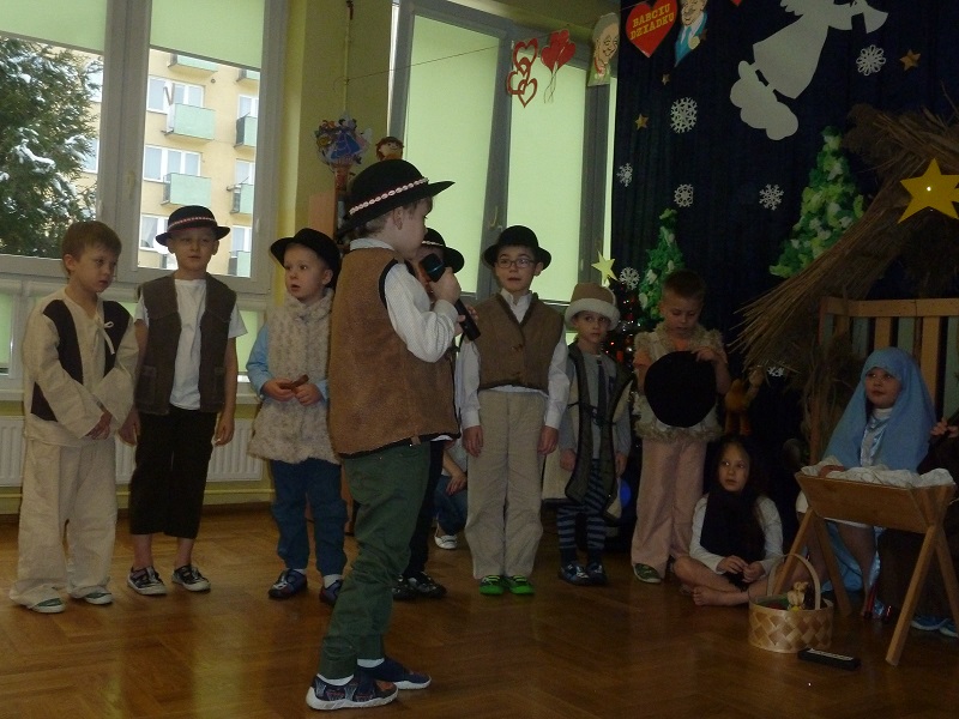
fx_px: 970
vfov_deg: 40.7
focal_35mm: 35
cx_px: 480
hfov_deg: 52.6
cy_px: 360
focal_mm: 5.7
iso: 400
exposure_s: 1/125
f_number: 3.5
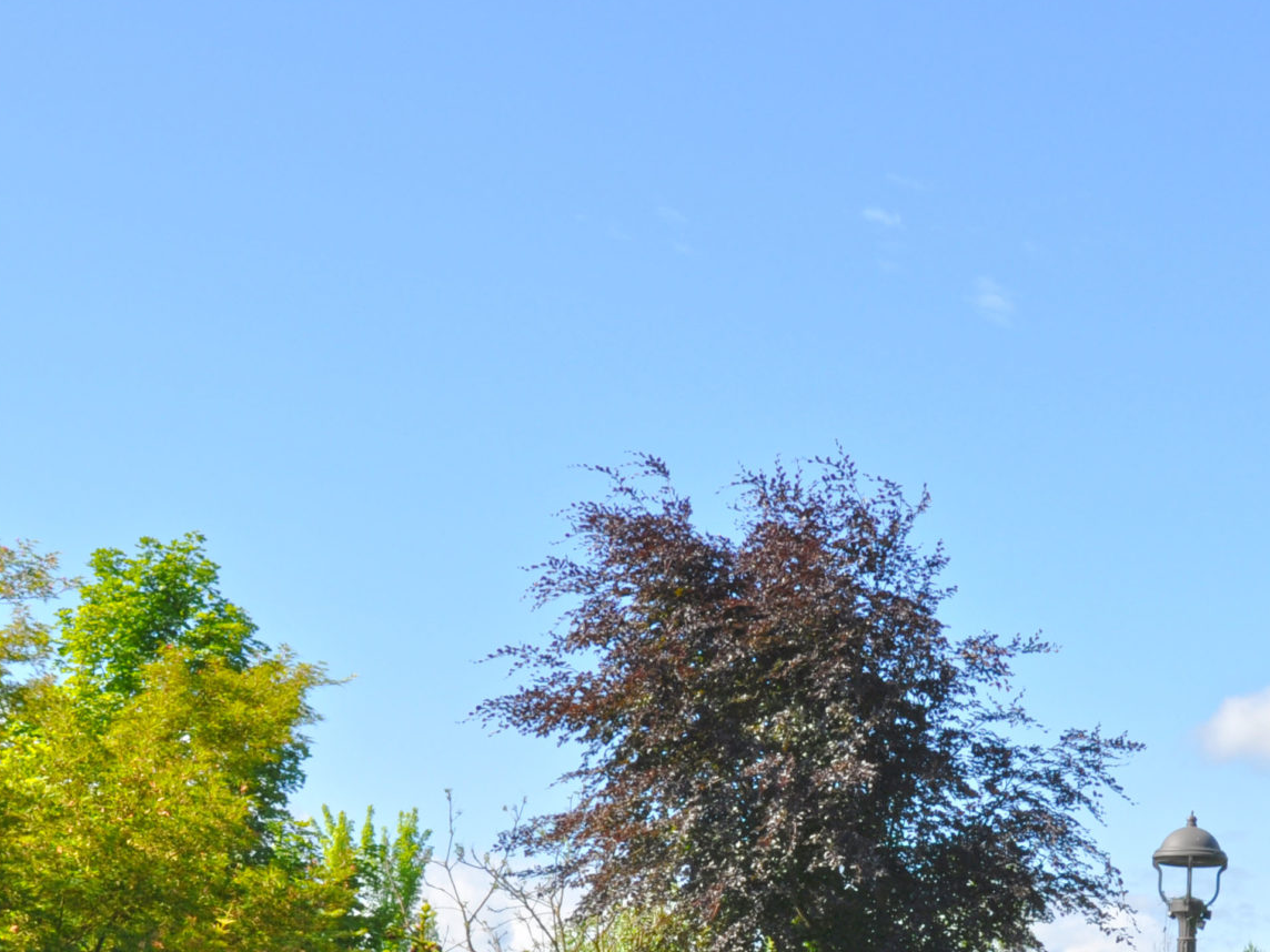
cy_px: 892
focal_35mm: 58
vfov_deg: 24.4
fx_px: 2128
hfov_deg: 32.5
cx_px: 987
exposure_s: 1/125
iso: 200
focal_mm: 18
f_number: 11
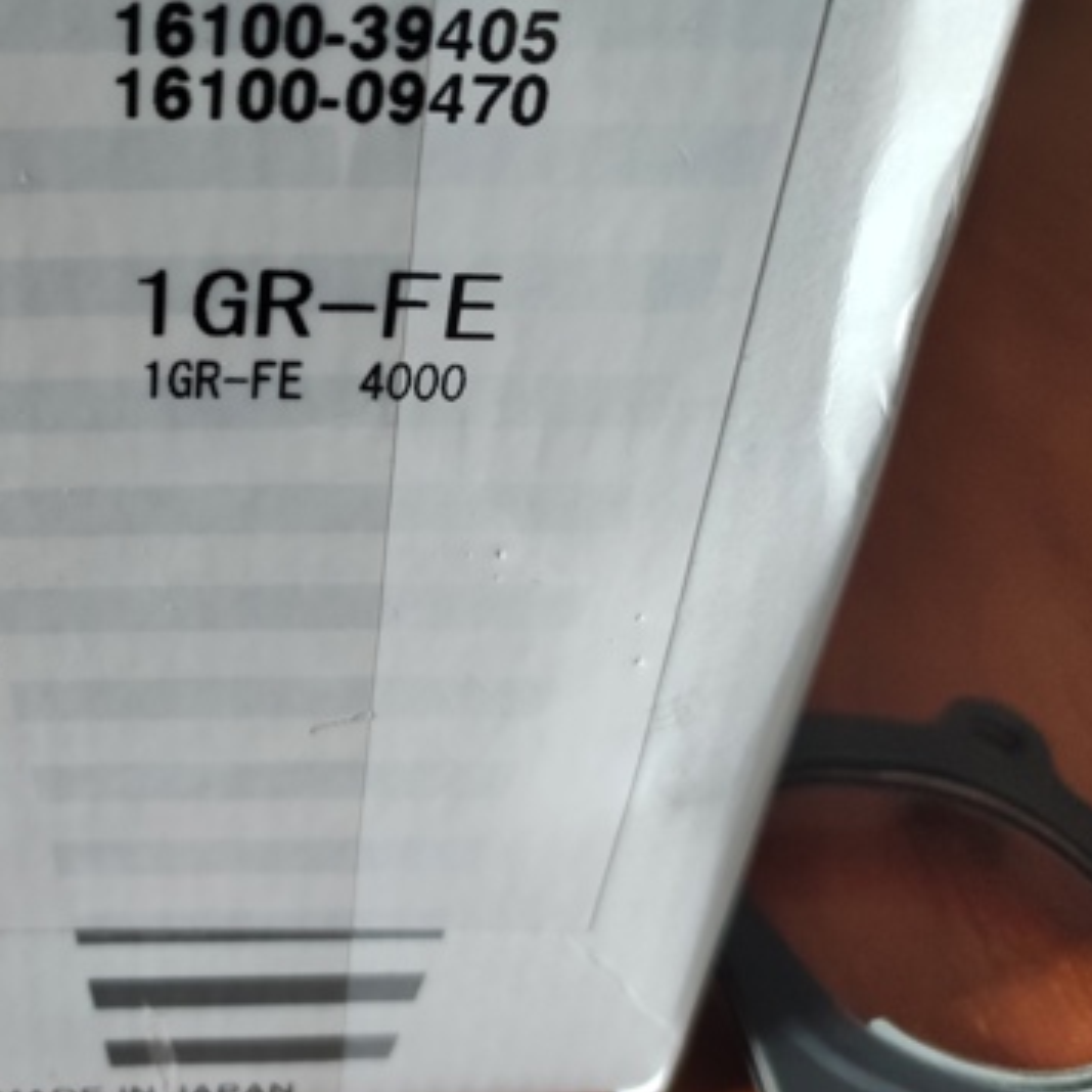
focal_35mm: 27
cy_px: 485
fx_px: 964
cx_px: 181
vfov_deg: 58.9
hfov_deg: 54.0
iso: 940
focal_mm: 4.74
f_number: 1.79
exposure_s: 1/50
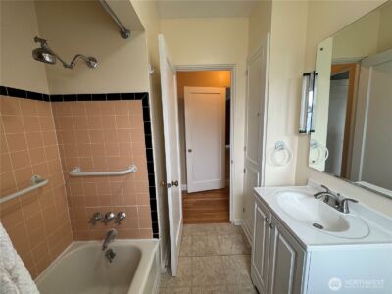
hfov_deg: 102.1
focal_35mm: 14
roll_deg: +1.4
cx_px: 196
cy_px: 147
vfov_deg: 85.7
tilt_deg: -10.1
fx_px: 159
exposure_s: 1/120
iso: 64
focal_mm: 2.22
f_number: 2.2
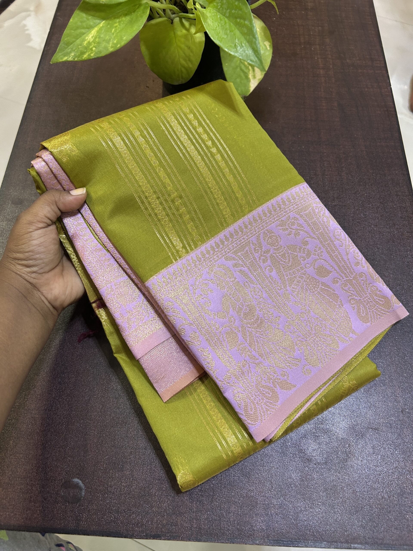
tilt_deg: -64.4
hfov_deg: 53.1
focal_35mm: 26
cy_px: 276
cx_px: 206
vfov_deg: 67.3
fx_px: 414
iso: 125
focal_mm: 5.7
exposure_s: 1/50
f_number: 1.5
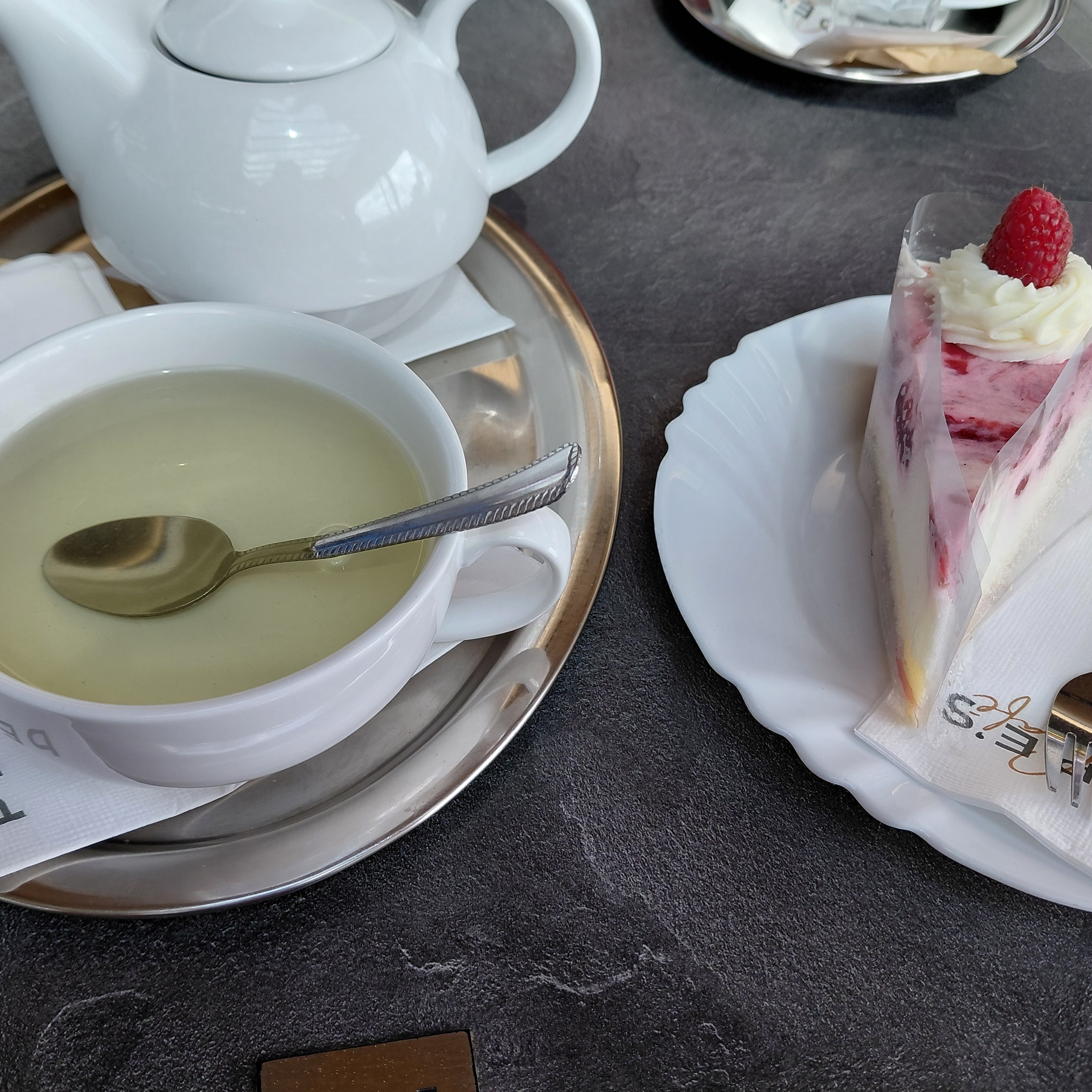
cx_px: 494
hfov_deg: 54.0
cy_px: 544
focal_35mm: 30
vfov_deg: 54.0
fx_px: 1071
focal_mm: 4.69
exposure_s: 1/207
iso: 50
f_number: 1.8
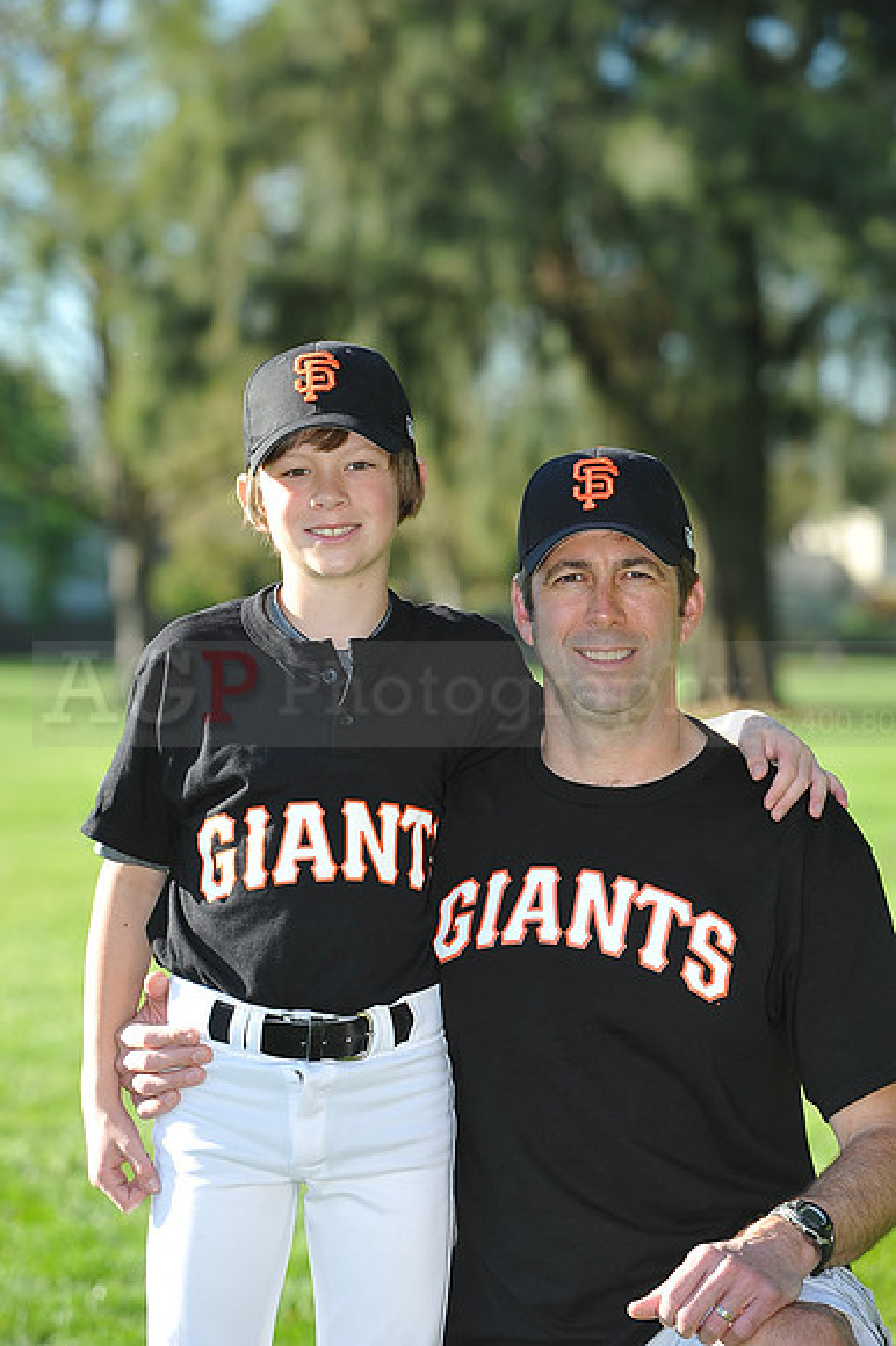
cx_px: 448
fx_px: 5046
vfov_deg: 15.2
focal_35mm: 135
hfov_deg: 10.1
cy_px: 673
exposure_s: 1/320
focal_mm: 135
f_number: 5.6
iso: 200
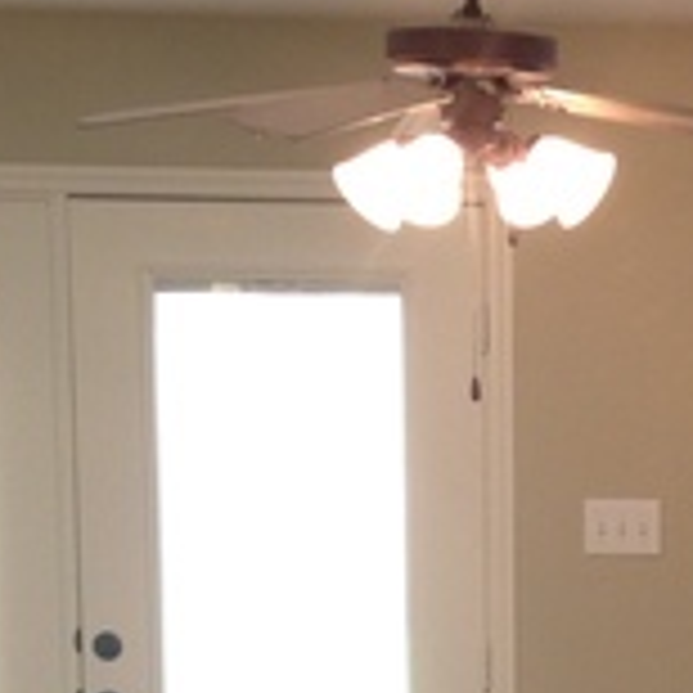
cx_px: 965
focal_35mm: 126
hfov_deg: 13.2
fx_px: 2854
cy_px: 630
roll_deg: -1.4
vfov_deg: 13.7
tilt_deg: -7.7
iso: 80
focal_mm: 4.12
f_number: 2.4
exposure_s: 1/20
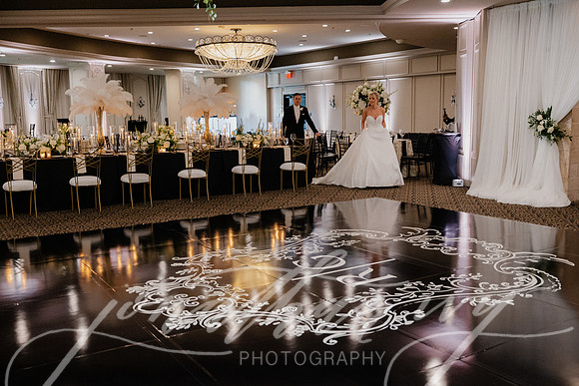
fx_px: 563
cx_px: 290
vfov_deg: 37.9
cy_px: 193
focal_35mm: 35
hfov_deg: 54.4
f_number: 2.8
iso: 2500
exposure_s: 1/100
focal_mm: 35
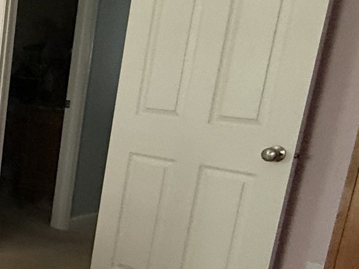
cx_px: -223
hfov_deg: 23.7
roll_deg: -0.7
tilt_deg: -13.3
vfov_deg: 25.0
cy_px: 186
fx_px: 601
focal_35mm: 58
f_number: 2.2
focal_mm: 2.22
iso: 500
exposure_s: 1/60
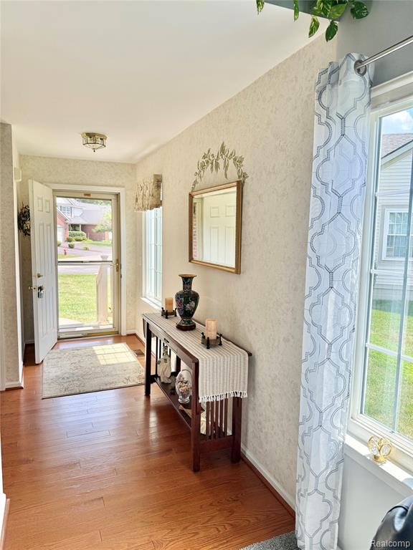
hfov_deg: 56.8
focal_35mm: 24
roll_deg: -1.7
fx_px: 382
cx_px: 206
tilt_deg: -5.2
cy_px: 275
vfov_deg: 71.6
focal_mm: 6.76
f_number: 1.78
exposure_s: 1/428
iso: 80
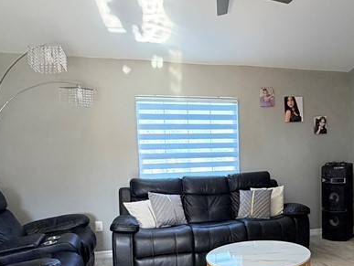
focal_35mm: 37
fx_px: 379
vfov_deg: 38.3
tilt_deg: -4.4
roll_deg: +1.4
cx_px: 274
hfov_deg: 47.8
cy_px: 175
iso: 250
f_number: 2.2
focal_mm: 2.22
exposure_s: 1/121
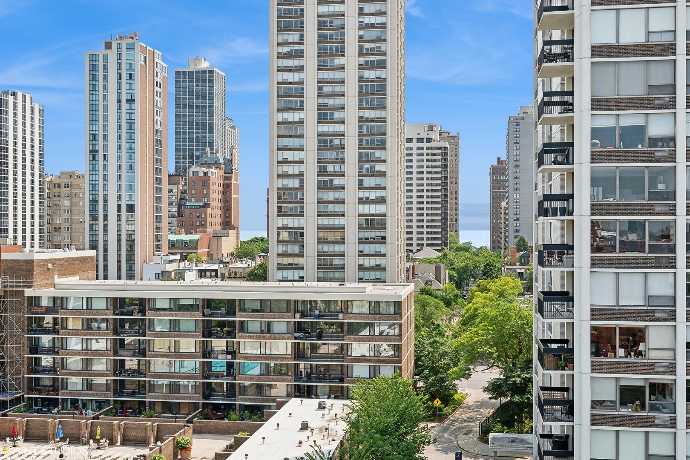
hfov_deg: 46.4
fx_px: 805
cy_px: 230
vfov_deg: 31.9
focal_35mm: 42
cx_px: 345
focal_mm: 28
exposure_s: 1/180
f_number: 9.5
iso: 200
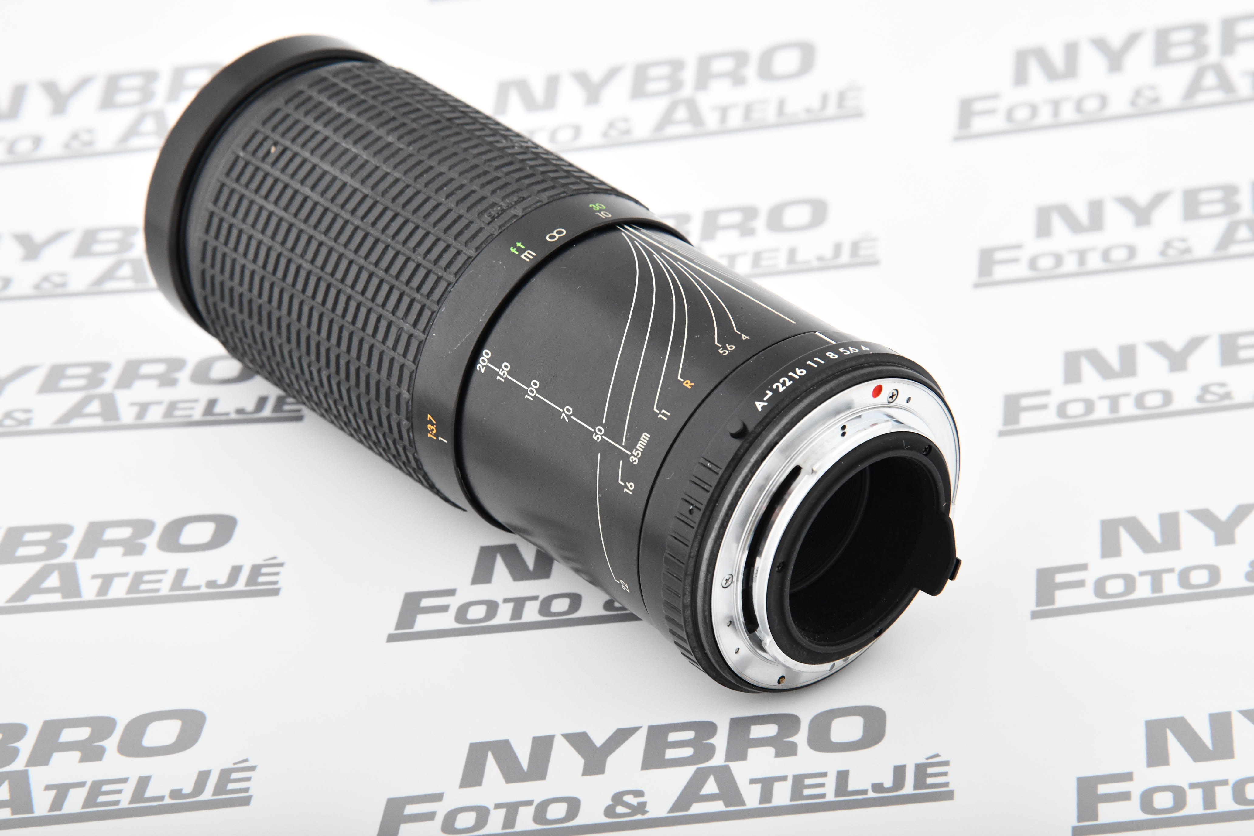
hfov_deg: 17.1
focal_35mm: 120
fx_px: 4180
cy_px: 418
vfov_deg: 11.4
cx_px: 627
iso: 2500
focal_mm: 120
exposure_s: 1/250
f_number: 14
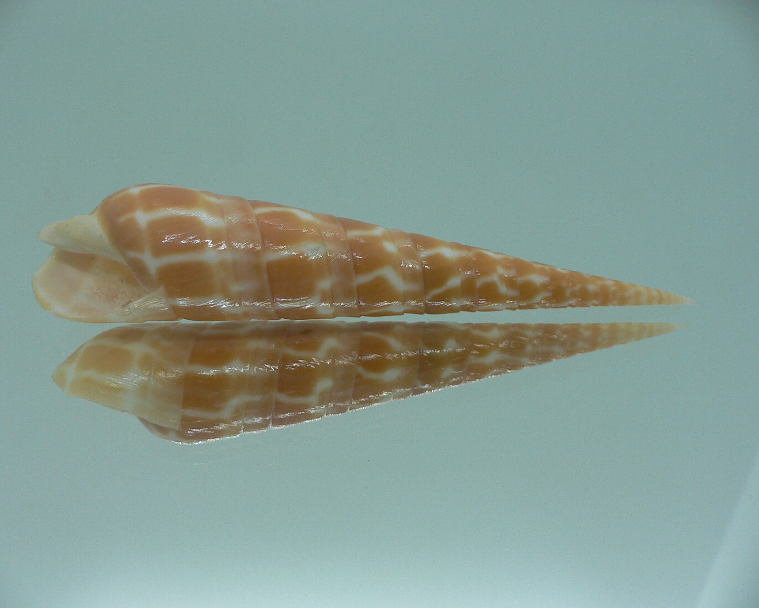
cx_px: 361
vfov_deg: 40.1
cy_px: 308
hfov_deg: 49.1
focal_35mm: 37
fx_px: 831
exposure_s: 1/60
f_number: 2.8
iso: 80
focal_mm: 4.6
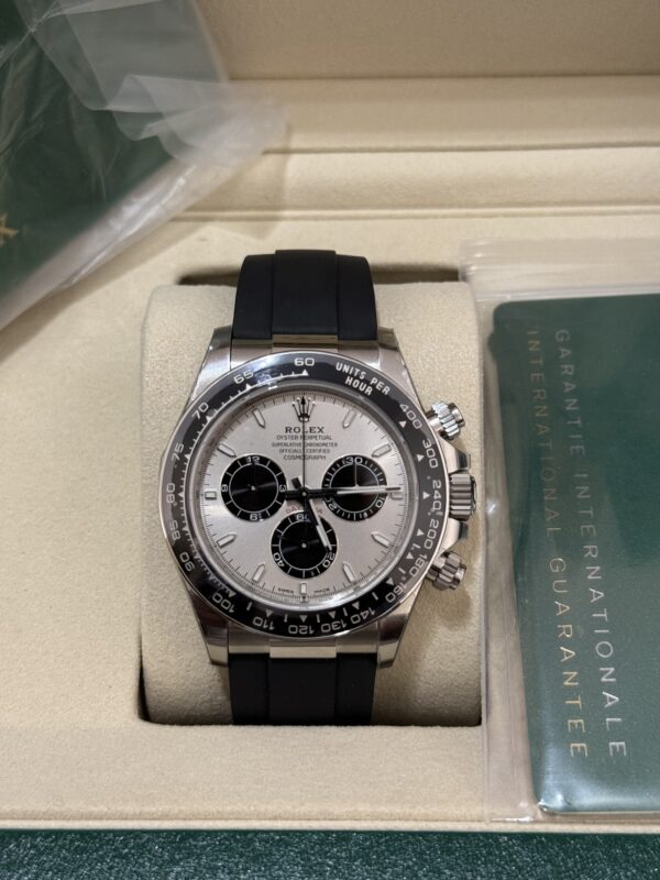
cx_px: 330
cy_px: 440
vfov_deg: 39.7
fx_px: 1220
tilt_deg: -59.6
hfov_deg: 30.3
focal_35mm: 48
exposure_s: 1/36
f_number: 1.78
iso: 250
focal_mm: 6.76
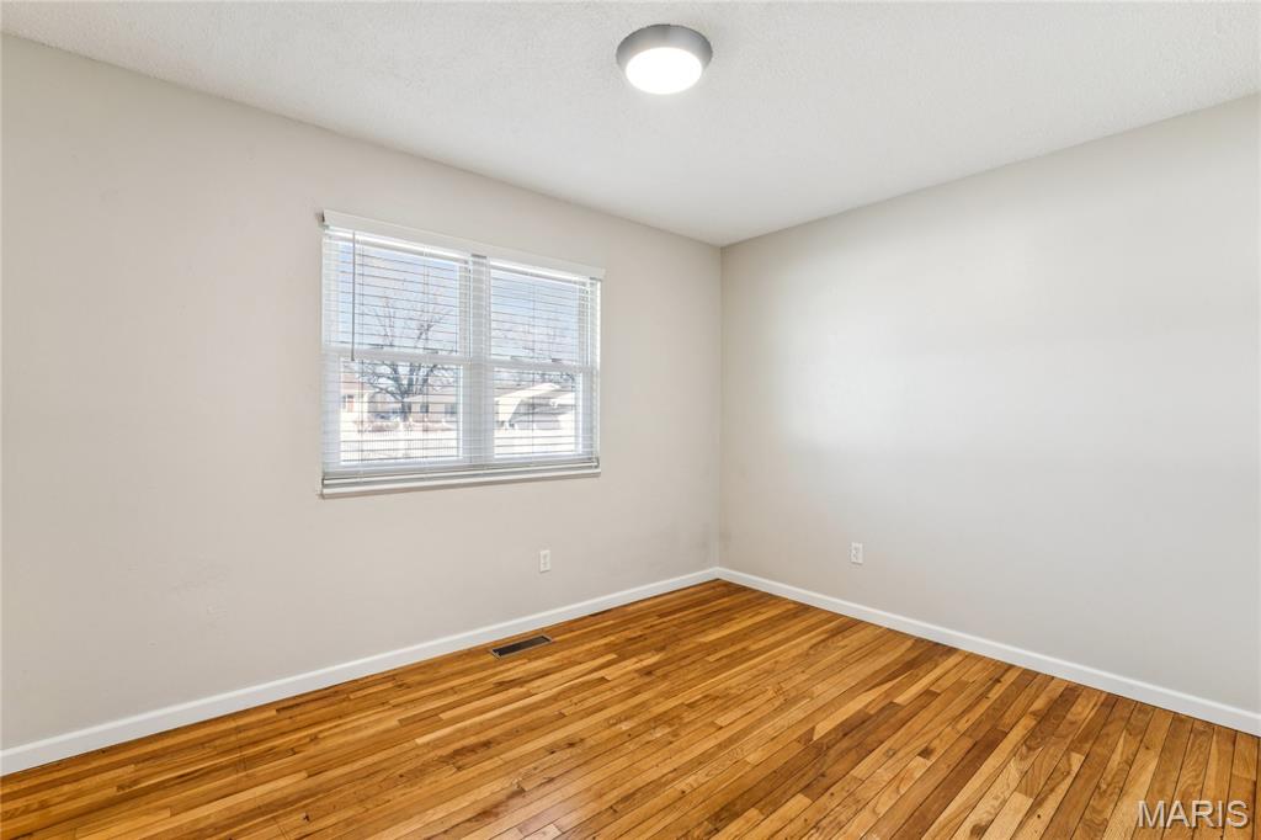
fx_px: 564
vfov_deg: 73.4
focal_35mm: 16
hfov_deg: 96.4
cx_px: 630
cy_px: 420
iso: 100
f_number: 13
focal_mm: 16.1
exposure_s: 1/2
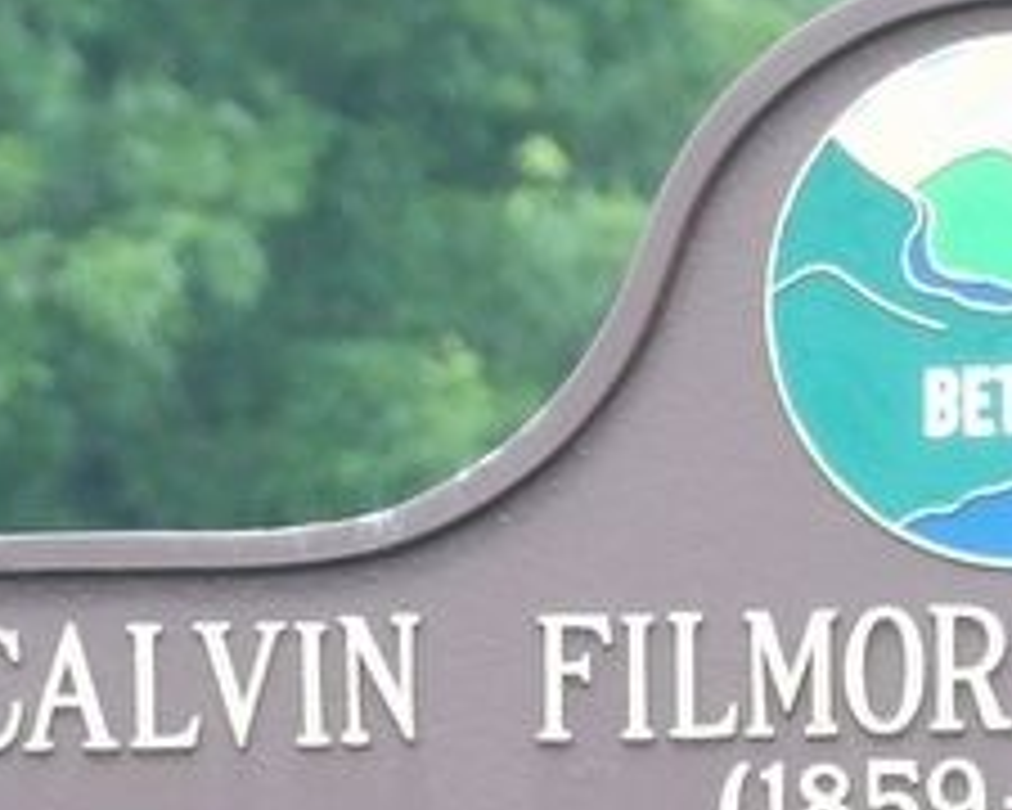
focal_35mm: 1261
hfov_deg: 1.5
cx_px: 954
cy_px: 1300
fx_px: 37769
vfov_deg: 1.2
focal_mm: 65.2
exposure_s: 1/50
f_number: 4.2
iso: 204
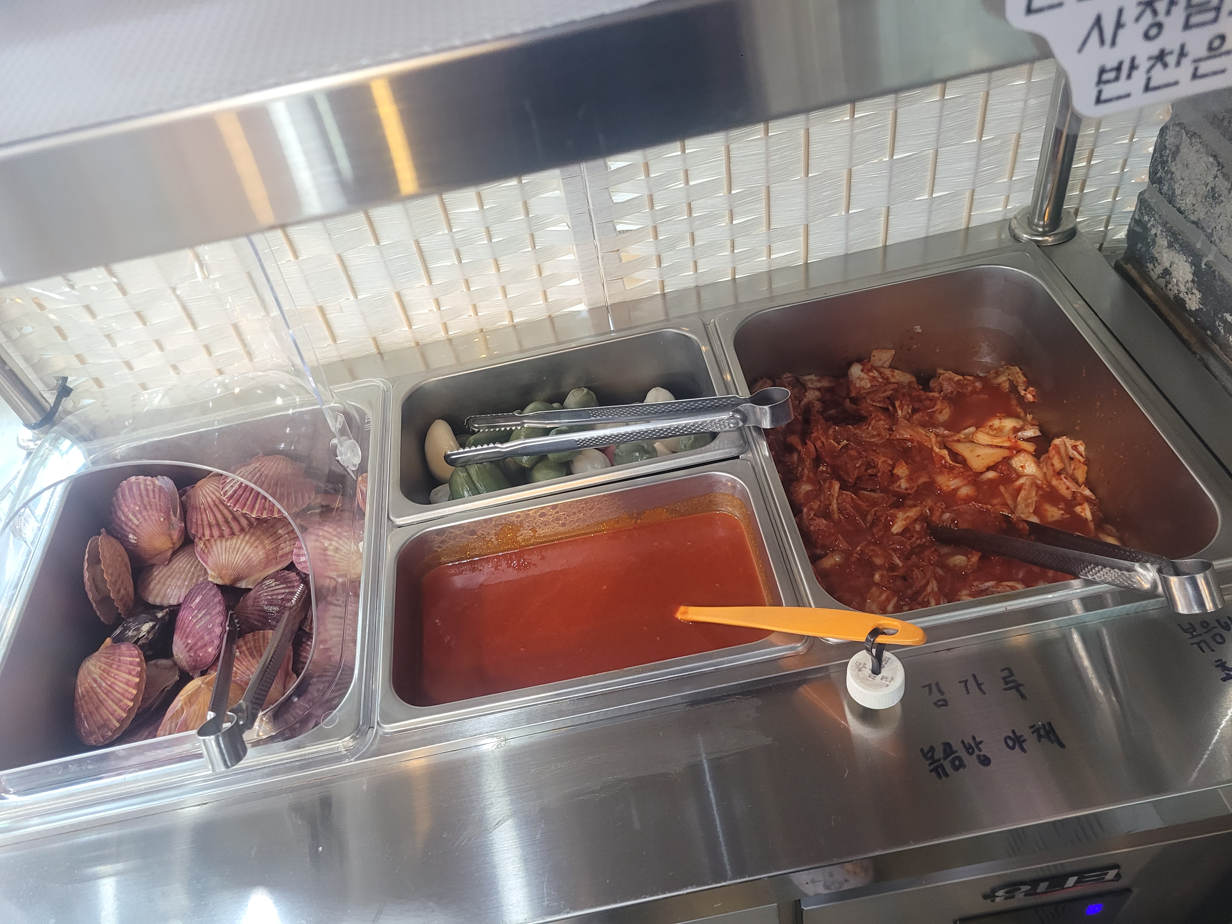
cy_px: 462
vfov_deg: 53.1
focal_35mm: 26
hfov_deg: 67.3
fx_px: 925
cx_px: 616
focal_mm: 5.4
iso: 320
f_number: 1.8
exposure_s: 1/40
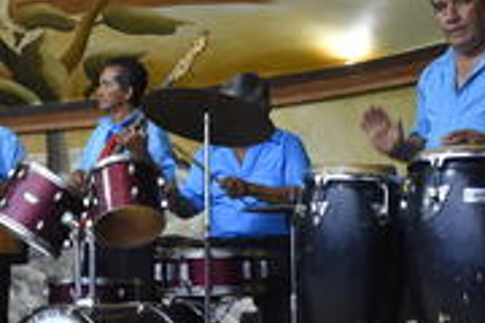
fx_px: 1347
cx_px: -59
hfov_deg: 19.5
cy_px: 188
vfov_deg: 13.7
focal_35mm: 100
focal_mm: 24
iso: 800
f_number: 4
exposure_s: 1/80
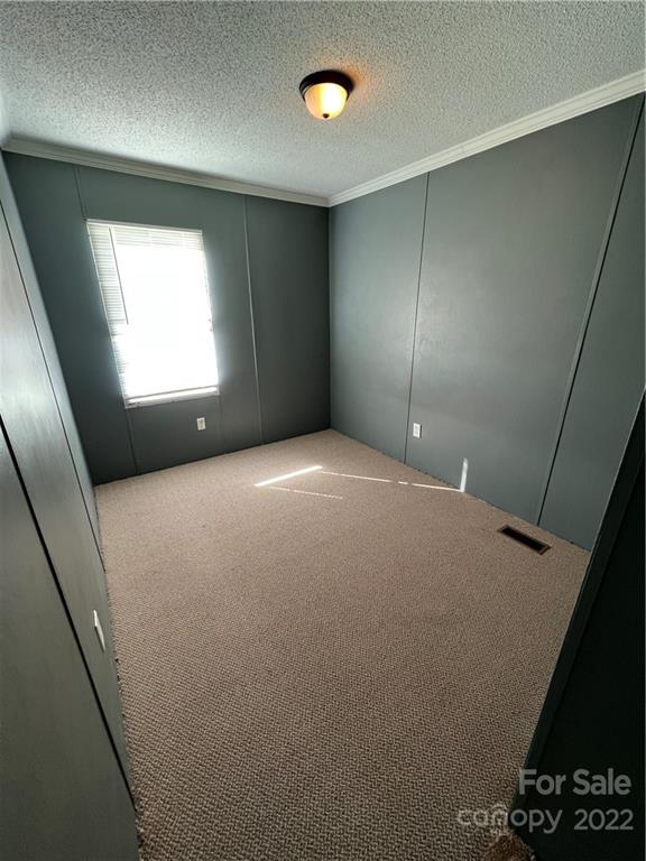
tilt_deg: -19.6
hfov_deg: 89.9
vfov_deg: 106.2
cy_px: 430
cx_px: 323
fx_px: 323
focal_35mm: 13
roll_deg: +0.2
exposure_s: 1/60
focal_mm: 1.57
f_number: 1.8
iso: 160
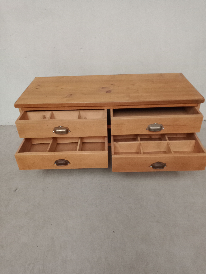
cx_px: 103
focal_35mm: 20
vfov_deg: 81.7
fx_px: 159
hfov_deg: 66.0
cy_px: 137
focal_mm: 3.54
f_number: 2
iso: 565
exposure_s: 1/33.3
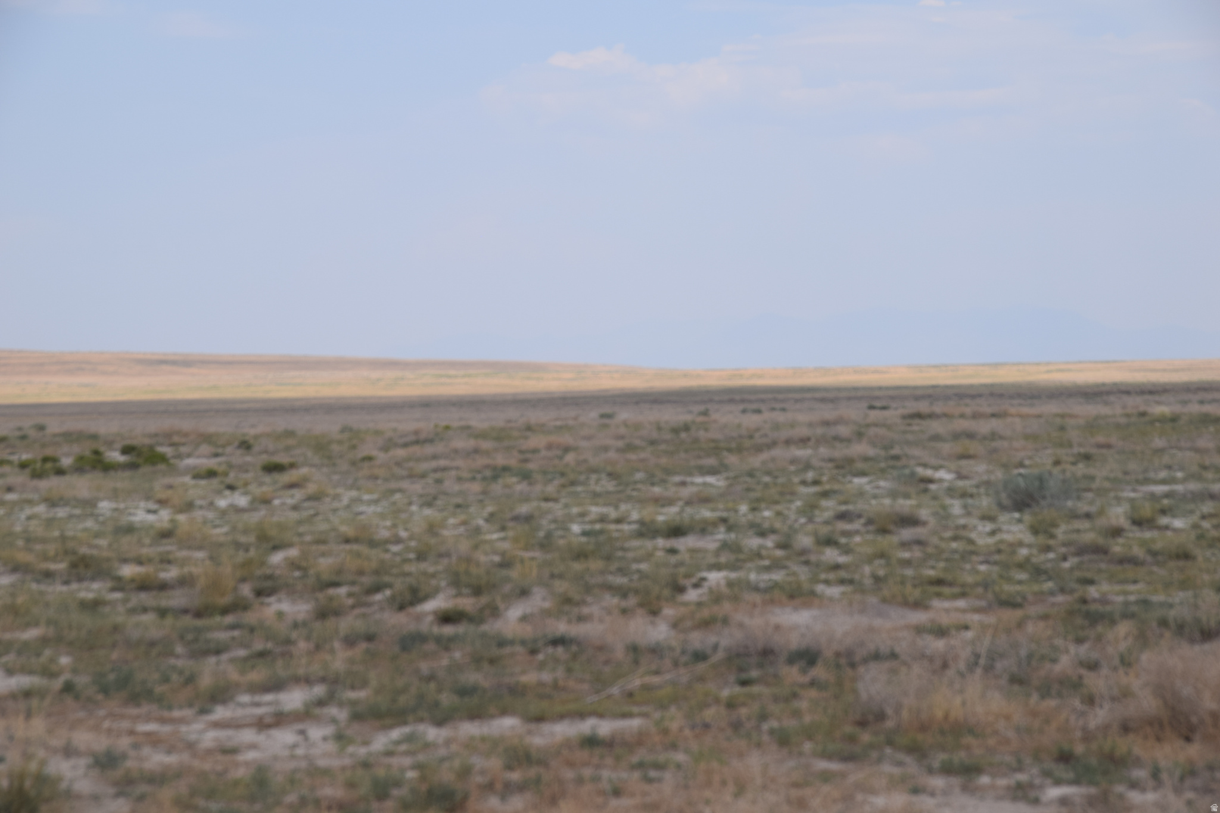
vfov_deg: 10.2
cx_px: 610
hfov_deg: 15.2
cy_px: 406
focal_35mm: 135
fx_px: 4574
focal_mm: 90
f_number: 7.1
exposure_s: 1/800
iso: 200
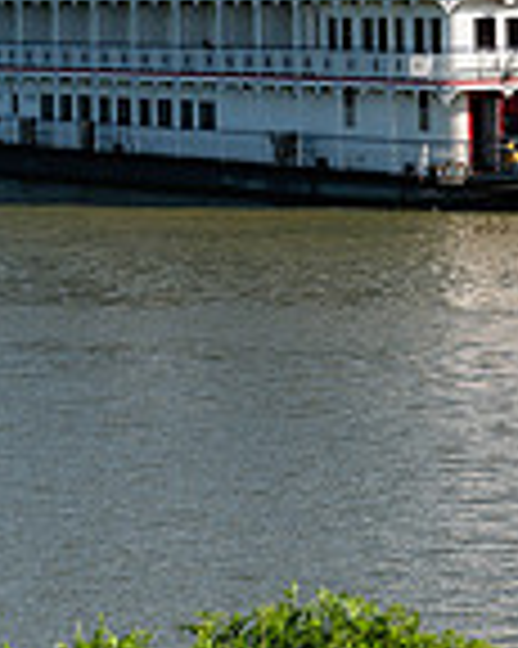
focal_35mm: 232
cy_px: -29
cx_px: 356
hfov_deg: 6.7
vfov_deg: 8.3
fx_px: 4451
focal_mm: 60
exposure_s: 1/200
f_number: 8
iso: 64
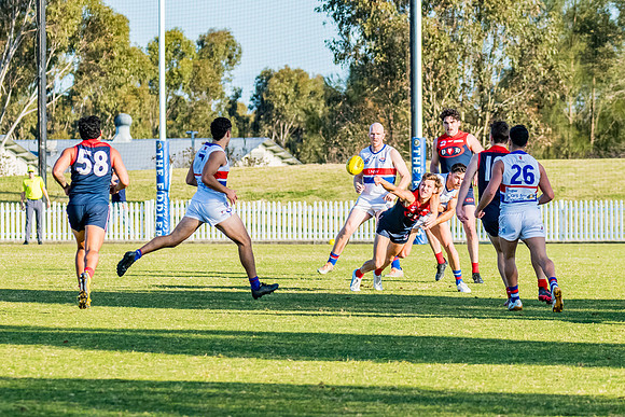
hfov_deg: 6.3
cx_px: 413
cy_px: 188
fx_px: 5689
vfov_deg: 4.2
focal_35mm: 328
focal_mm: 170
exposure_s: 1/1600
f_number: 7.1
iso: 800
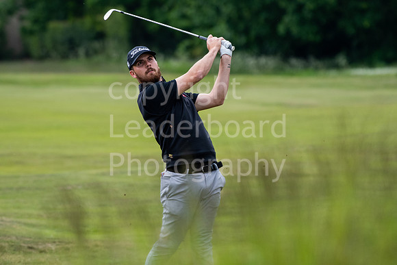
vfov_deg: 2.5
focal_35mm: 540
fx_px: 5956
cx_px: 198
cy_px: 132
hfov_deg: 3.8
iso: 1600
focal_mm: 360
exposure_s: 1/1250
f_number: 5.6
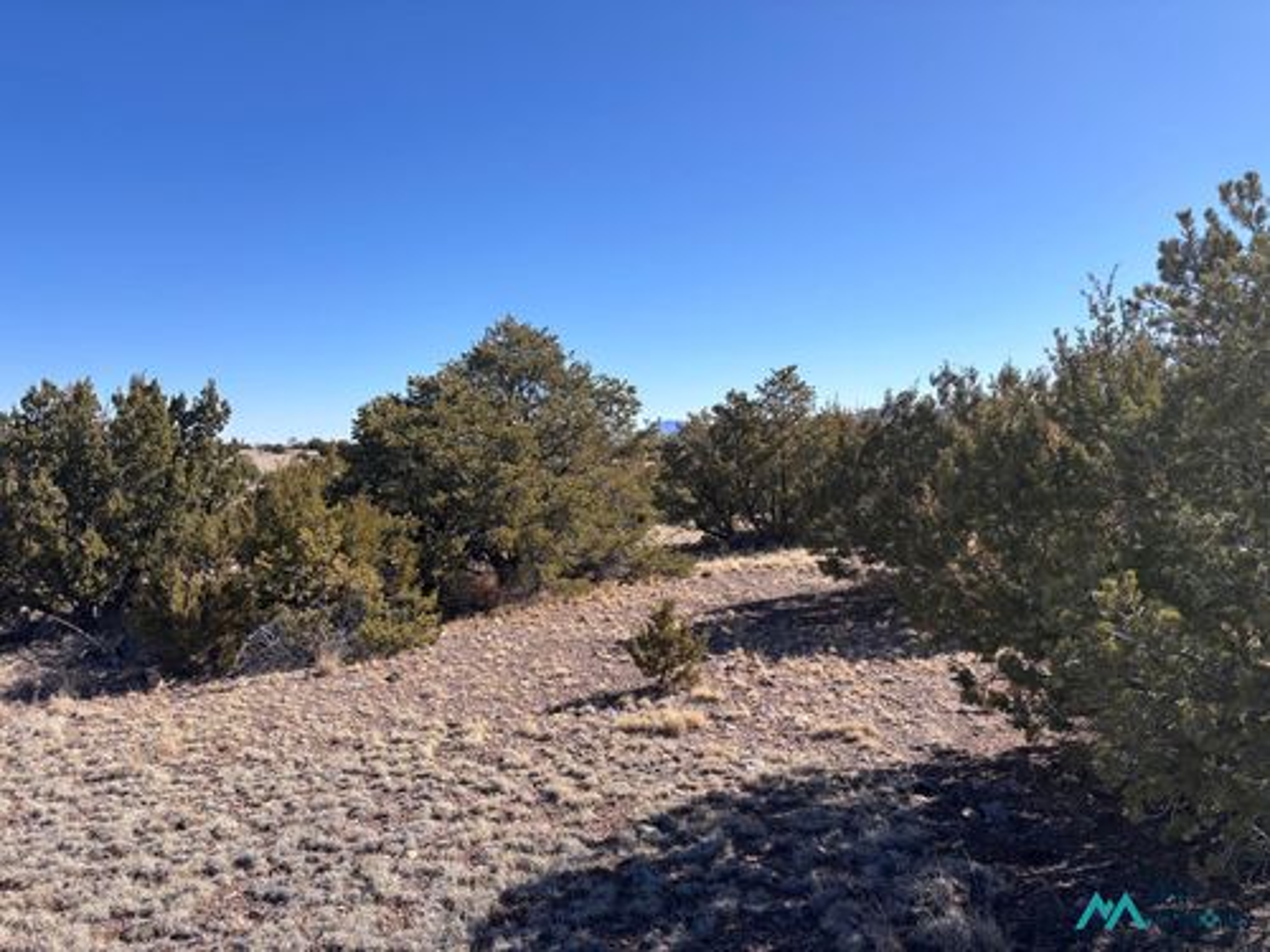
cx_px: 635
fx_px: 954
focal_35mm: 26
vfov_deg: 53.1
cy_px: 476
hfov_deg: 67.3
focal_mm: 5.96
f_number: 1.6
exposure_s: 1/3106
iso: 50
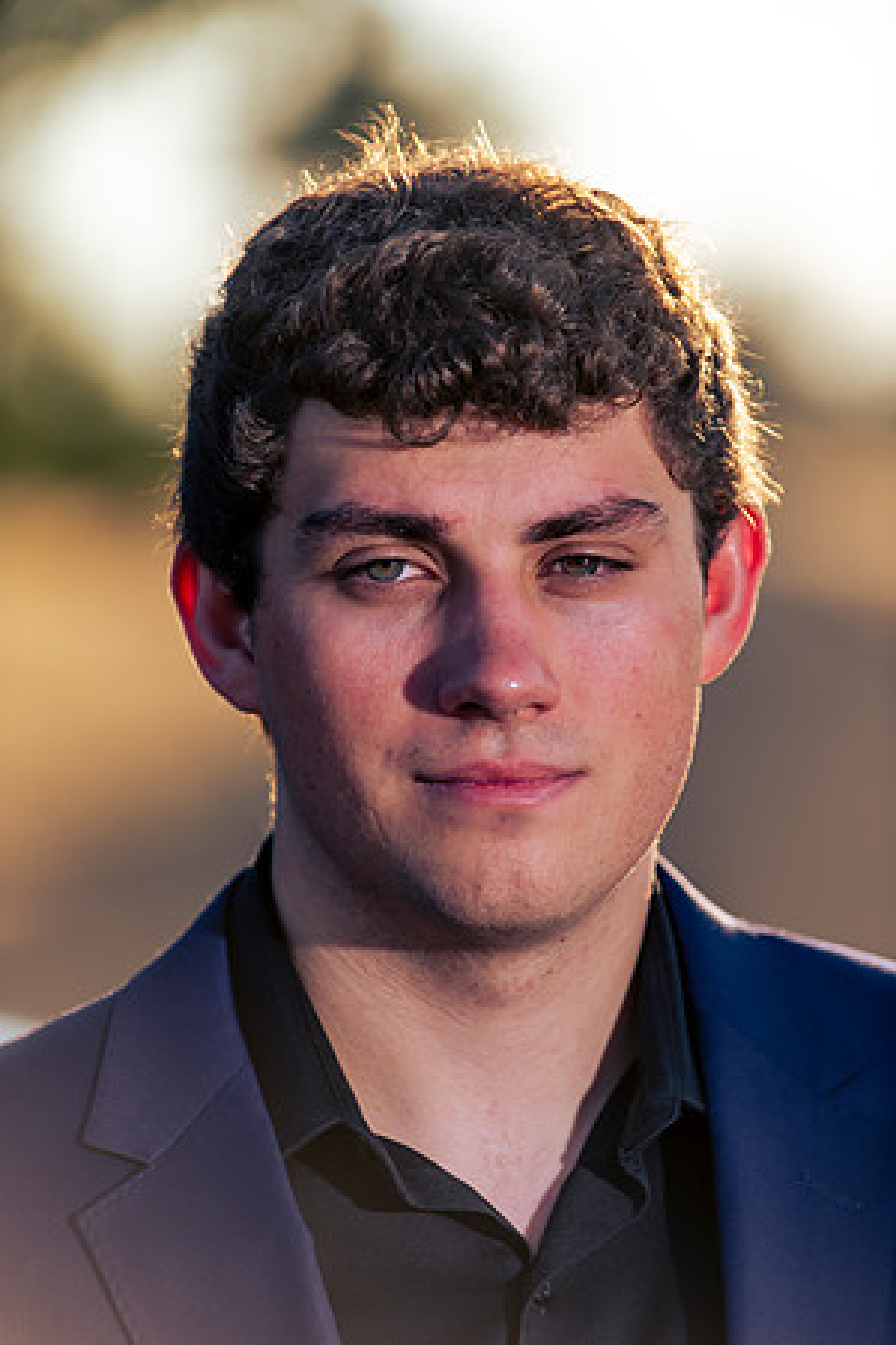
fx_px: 7466
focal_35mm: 200
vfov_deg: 10.3
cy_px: 672
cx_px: 448
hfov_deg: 6.9
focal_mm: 200
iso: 31
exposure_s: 1/250
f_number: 4
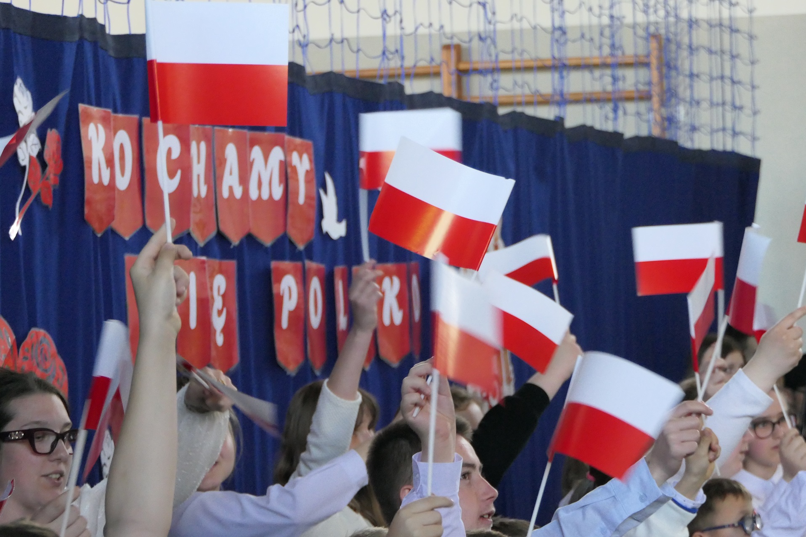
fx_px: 3134
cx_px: 403
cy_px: 268
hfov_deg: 14.7
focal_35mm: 140
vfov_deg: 9.8
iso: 3200
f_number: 4.2
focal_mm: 51.3
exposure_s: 1/125
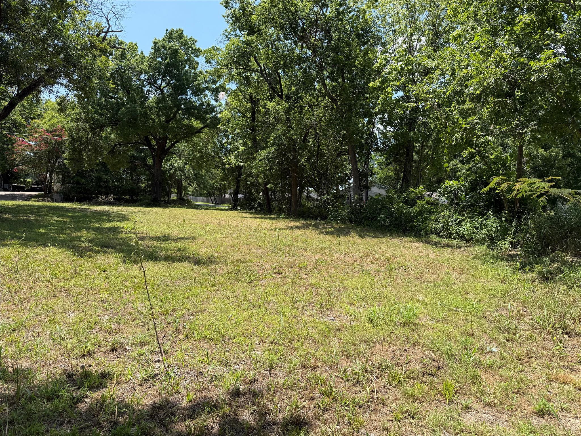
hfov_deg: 71.6
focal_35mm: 24
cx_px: 290
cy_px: 218
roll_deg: +0.0
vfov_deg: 56.8
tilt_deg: -0.7
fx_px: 403
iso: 80
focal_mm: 6.76
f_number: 1.78
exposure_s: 1/2053
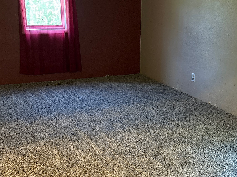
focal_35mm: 36
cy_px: 77
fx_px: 246
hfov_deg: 50.8
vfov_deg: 39.6
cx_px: 149
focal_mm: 5.96
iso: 320
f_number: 1.6
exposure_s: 1/60
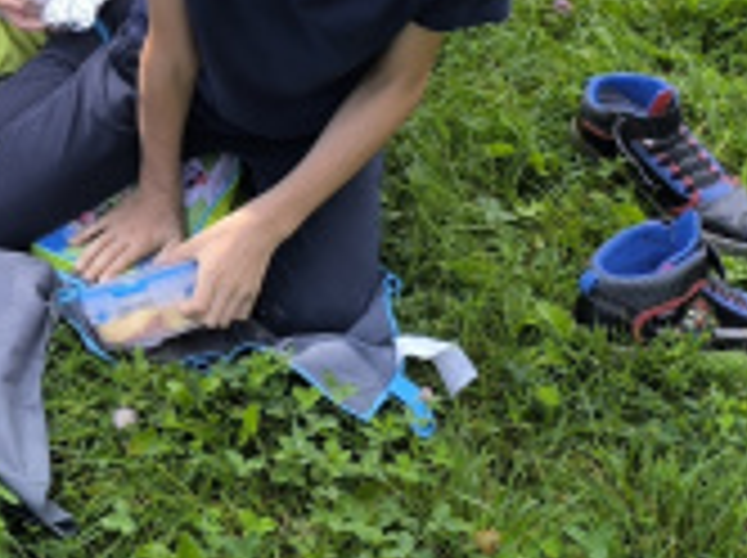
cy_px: -153
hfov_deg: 23.3
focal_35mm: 74
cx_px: -232
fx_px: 1595
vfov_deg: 18.6
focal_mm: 6.14
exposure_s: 1/194
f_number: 1.65
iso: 50
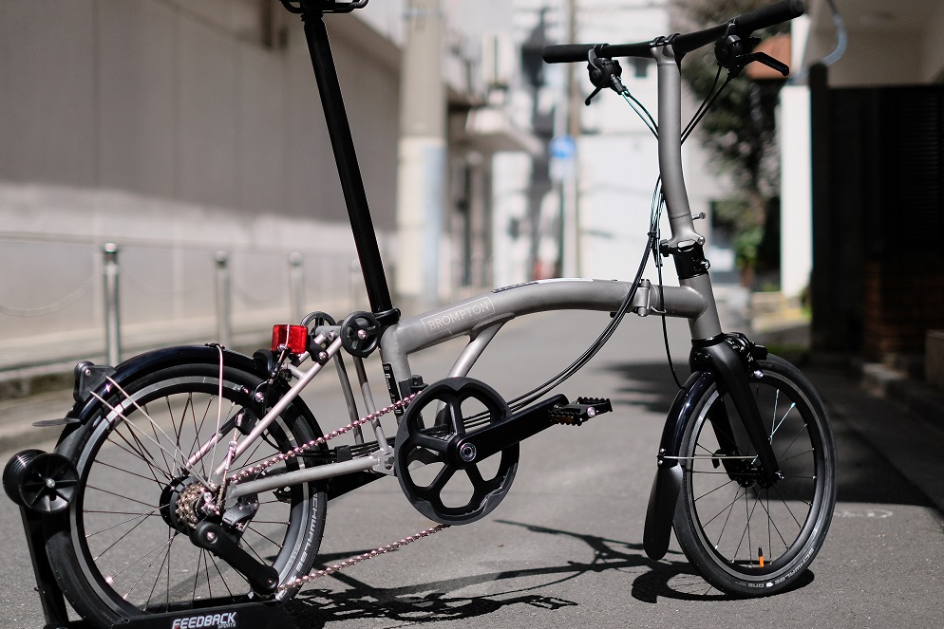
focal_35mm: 64
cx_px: 441
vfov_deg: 21.2
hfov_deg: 31.4
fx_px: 1678
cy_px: 306
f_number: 1.4
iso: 800
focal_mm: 35
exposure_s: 1/32000
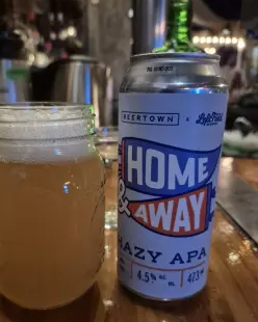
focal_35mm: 29
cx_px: 106
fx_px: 277
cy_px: 185
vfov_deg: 60.2
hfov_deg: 49.7
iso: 1600
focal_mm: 5.4
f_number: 1.8
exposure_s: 1/24
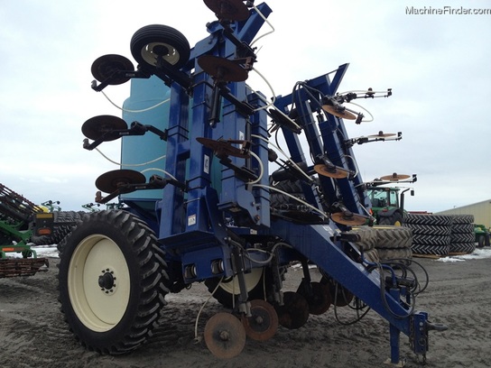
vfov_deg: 40.7
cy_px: 184
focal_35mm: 35
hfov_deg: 52.6
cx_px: 246
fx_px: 496
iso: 50
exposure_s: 1/1255
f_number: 2.4
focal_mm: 4.28
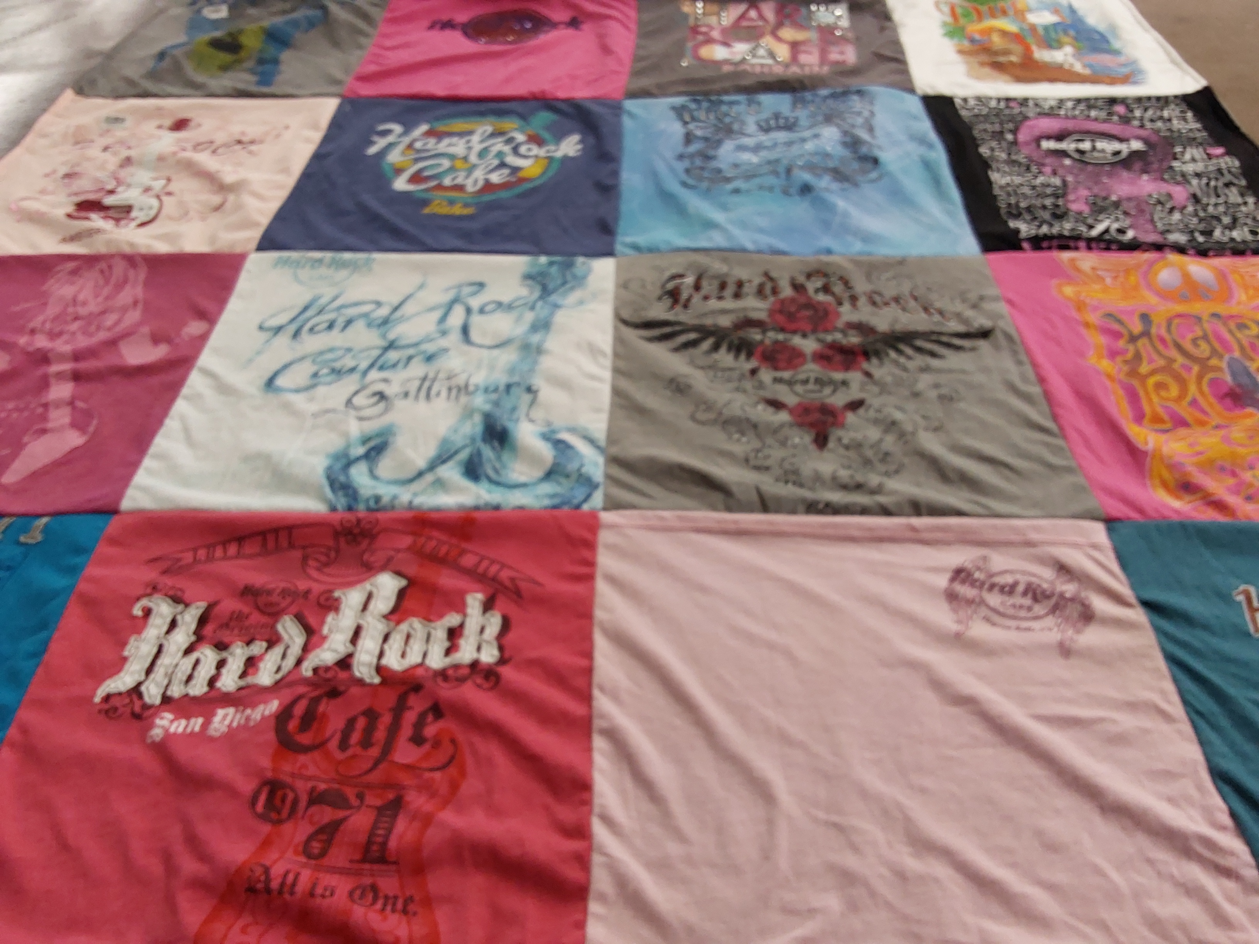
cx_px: 630
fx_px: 1018
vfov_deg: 49.7
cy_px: 472
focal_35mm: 28
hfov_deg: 63.4
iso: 100
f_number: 1.9
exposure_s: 1/60
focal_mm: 2.91
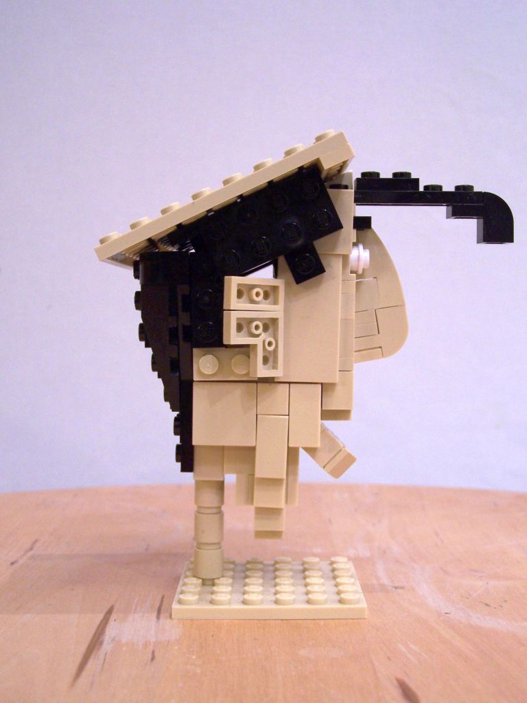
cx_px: 264
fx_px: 1035
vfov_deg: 37.5
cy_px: 352
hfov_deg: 28.6
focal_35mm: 51
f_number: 3
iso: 80
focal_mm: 8.5
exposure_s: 1/4
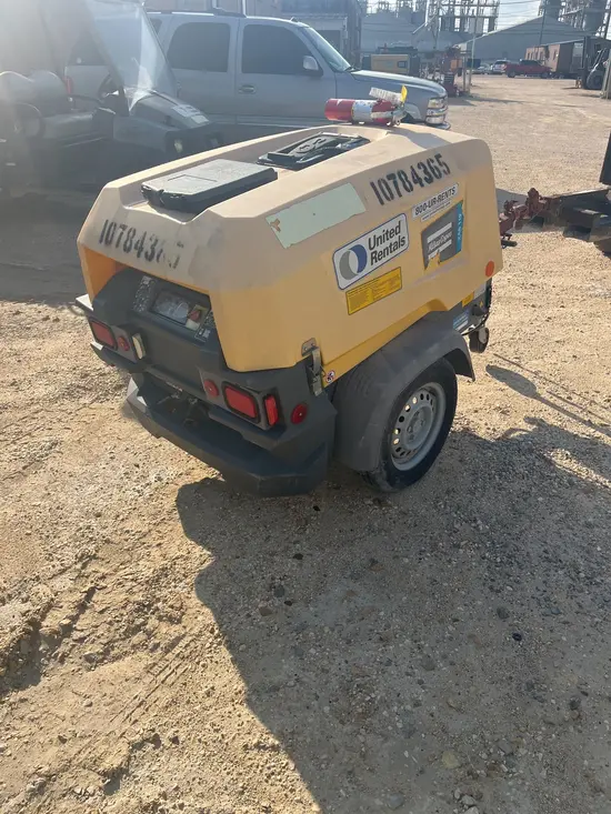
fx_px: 612
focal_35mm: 26
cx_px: 306
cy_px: 407
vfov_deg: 67.3
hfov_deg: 53.1
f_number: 1.6
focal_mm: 5.1
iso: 50
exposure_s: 1/2410
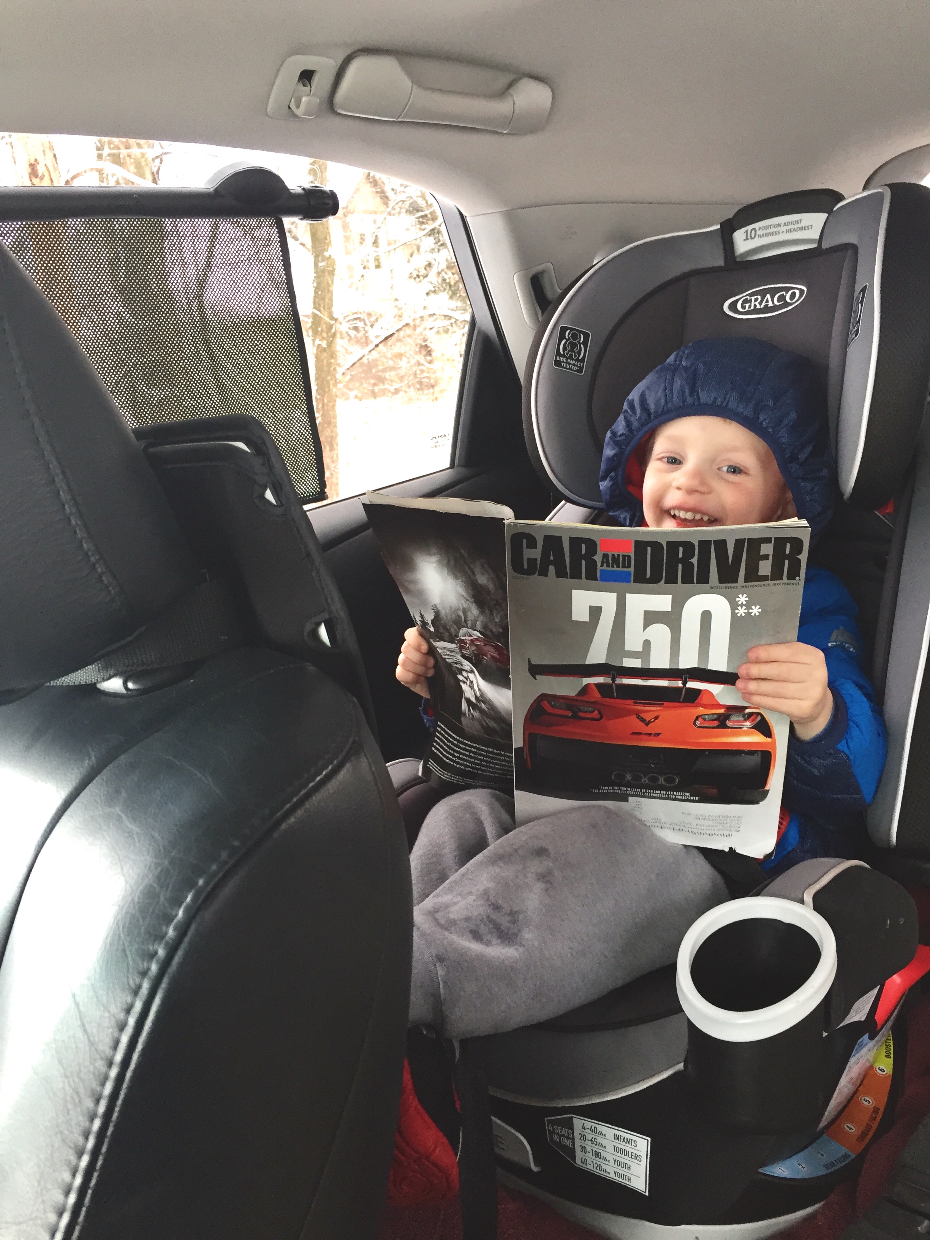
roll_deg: +5.2
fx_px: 1039
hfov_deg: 48.2
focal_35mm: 29
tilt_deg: -15.7
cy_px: 620
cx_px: 465
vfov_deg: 61.7
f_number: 2.2
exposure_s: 1/30
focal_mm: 4.15
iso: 100
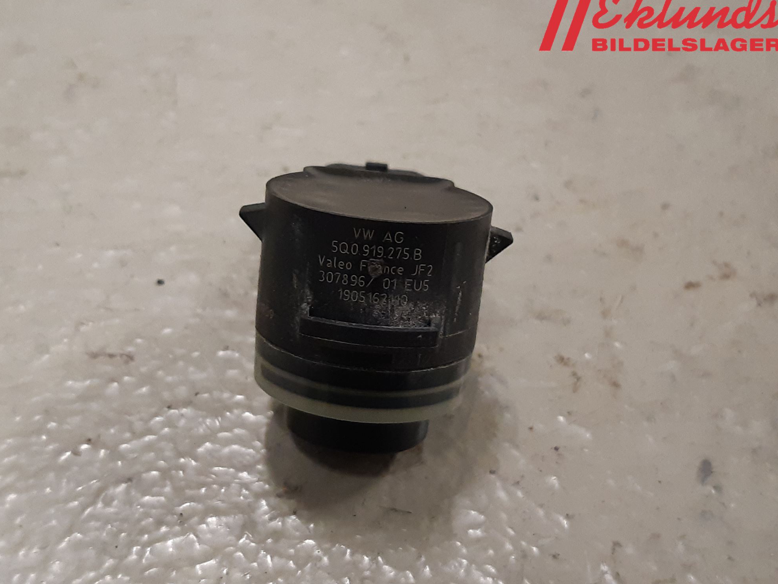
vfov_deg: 51.4
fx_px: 607
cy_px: 287
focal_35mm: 27
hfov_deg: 65.3
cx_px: 377
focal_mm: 3.93
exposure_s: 1/50
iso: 200
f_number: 1.7
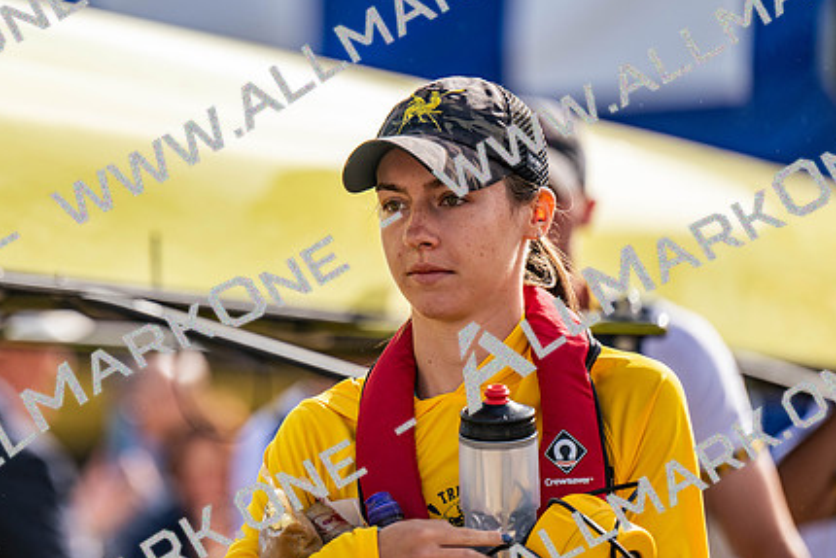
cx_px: 292
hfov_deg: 7.6
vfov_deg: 5.1
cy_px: 230
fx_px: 6272
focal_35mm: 270
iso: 125
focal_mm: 200
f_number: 2.8
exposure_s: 1/2000
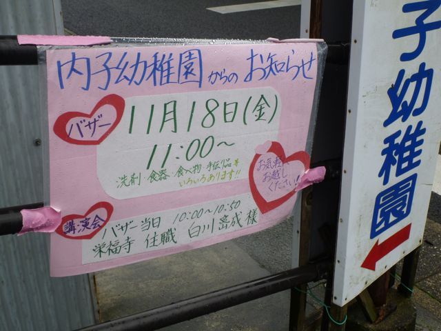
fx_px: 561
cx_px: 220
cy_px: 166
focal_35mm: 44
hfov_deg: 42.9
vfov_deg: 32.9
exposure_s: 1/160
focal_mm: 7.8
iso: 100
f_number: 4.3
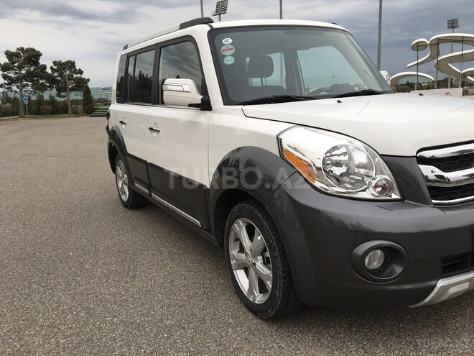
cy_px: 178
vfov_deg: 48.2
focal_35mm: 29
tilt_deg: -13.1
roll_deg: +3.6
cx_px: 237
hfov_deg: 61.7
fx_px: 397
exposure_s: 1/176
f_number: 2.2
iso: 25
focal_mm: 4.15
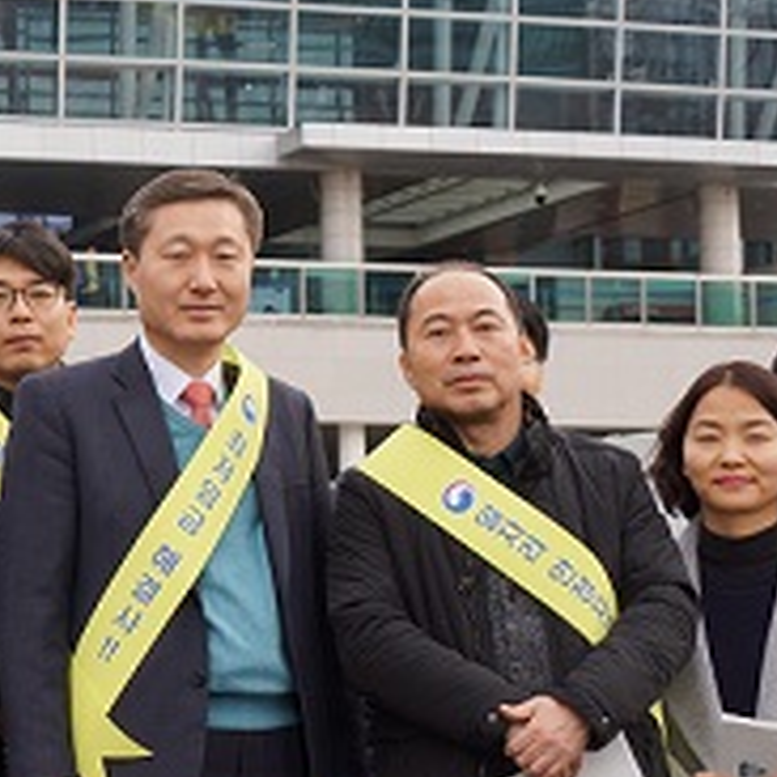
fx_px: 2971
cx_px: -42
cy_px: 397
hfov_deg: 14.6
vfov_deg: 14.9
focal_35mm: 117
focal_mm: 28
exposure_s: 1/200
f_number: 4.5
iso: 100
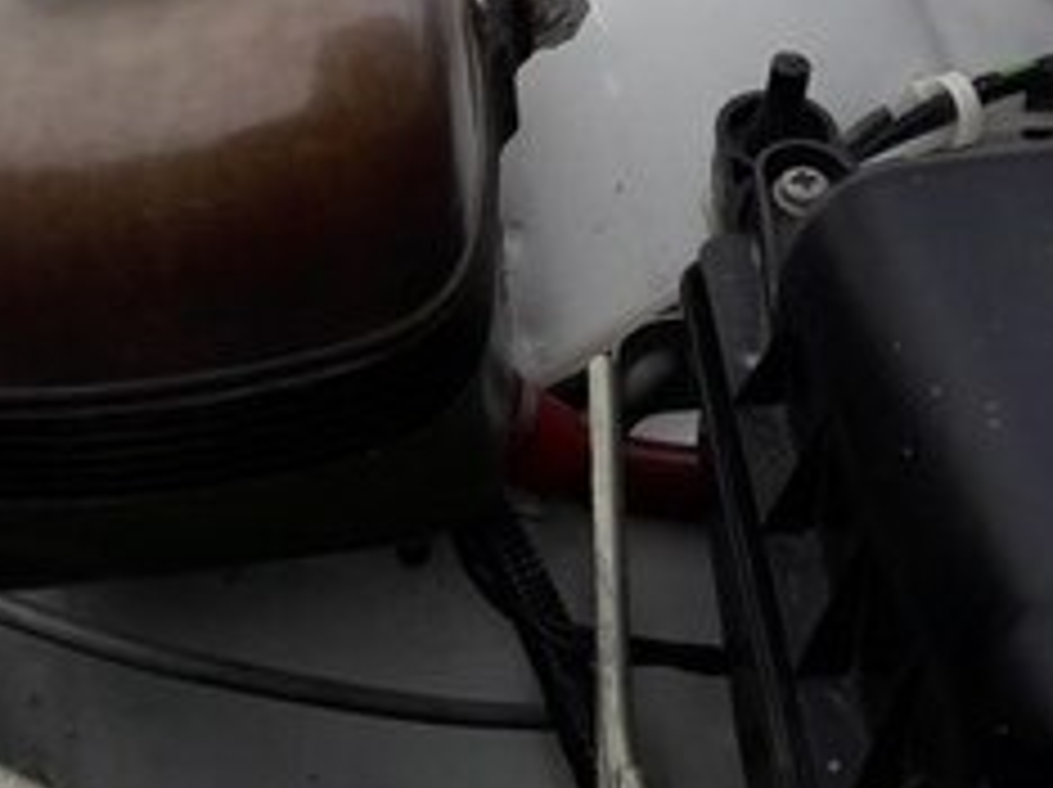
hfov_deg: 24.7
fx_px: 2401
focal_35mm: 79
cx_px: 585
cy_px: -164
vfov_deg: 17.7
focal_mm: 3.7
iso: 40
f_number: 1.9
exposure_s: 1/1015
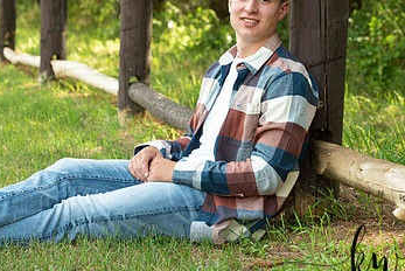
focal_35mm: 117
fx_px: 1317
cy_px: 105
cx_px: 146
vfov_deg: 11.7
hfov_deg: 17.4
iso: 400
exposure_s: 1/200
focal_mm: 70
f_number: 5
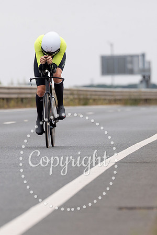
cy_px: 186
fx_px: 3804
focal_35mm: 582
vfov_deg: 3.5
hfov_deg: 2.4
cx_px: 56
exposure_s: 1/800
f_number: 3.5
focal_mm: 200
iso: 100
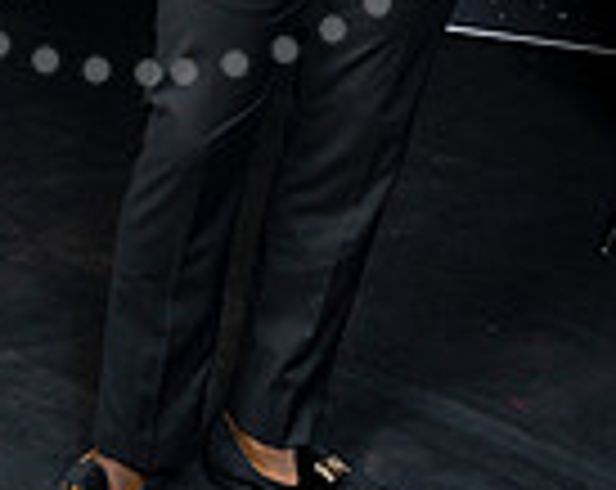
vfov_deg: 13.1
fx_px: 1965
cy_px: -342
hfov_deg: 17.7
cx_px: 148
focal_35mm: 108
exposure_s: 1/160
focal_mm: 35
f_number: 9
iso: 320
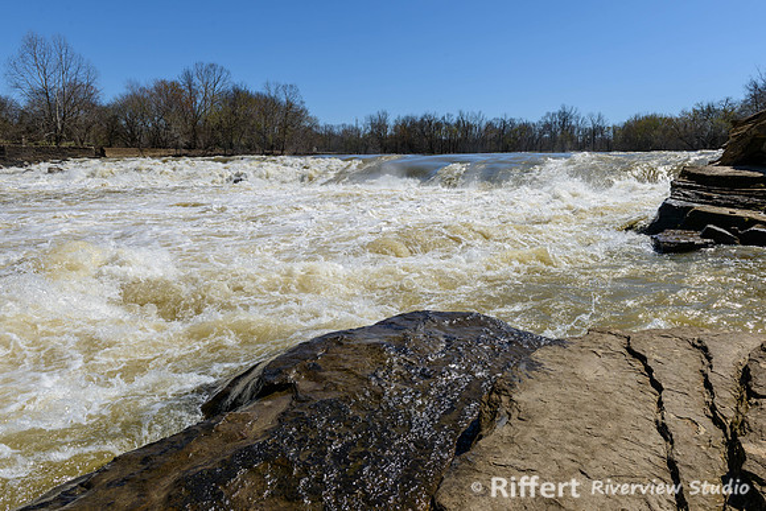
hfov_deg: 73.7
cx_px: 383
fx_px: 511
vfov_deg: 53.2
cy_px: 256
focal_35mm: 24
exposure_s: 1/500
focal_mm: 24
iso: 100
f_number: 9
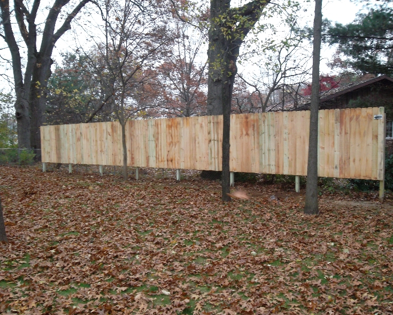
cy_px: 157
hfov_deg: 52.8
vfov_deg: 43.4
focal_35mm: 34
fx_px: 395
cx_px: 213
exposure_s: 1/45
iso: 173
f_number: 3.7
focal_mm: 5.7
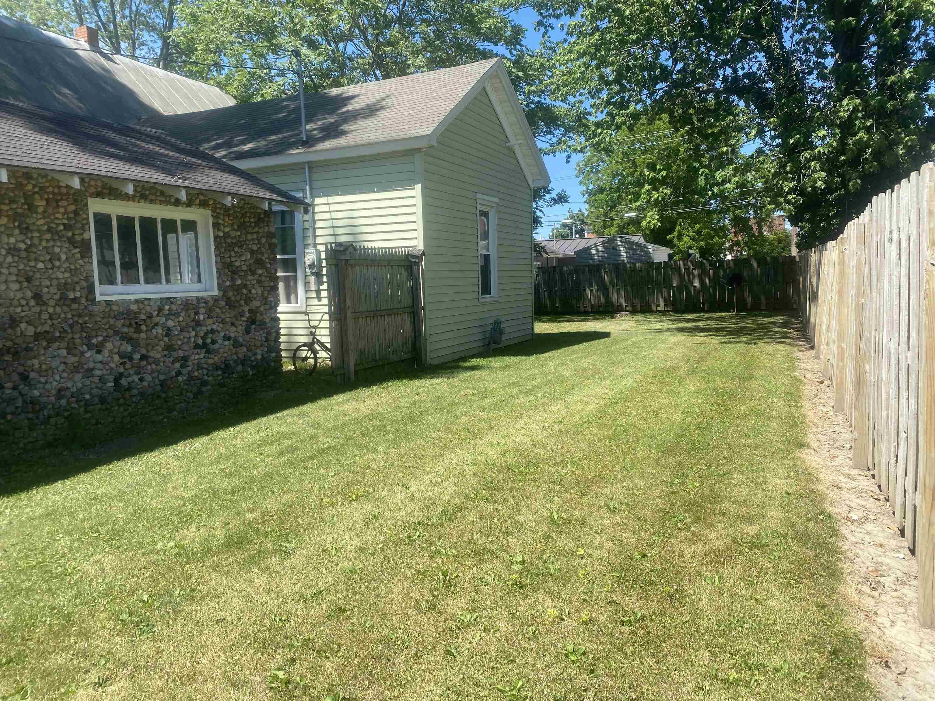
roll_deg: +2.3
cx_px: 468
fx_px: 702
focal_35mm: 26
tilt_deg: -6.1
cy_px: 350
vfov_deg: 53.1
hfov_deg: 67.3
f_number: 1.8
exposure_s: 1/1362
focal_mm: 4.25
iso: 32
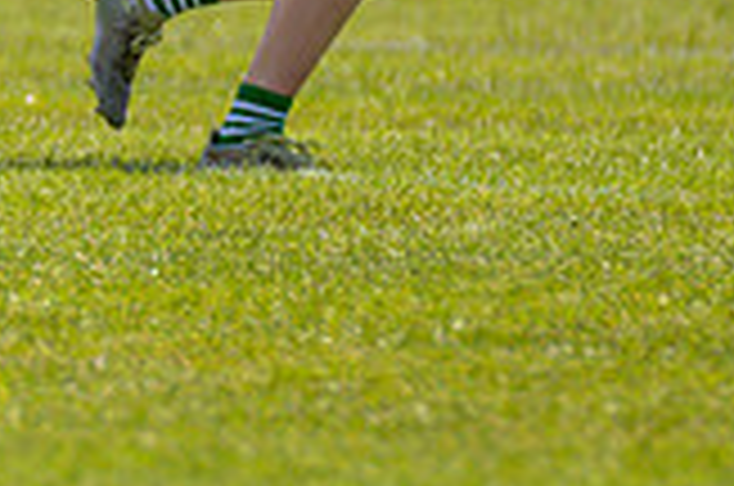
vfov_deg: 0.7
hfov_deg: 1.0
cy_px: -122
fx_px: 42448
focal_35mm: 2086
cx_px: -625
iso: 200
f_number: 2.8
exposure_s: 1/6400
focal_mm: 300
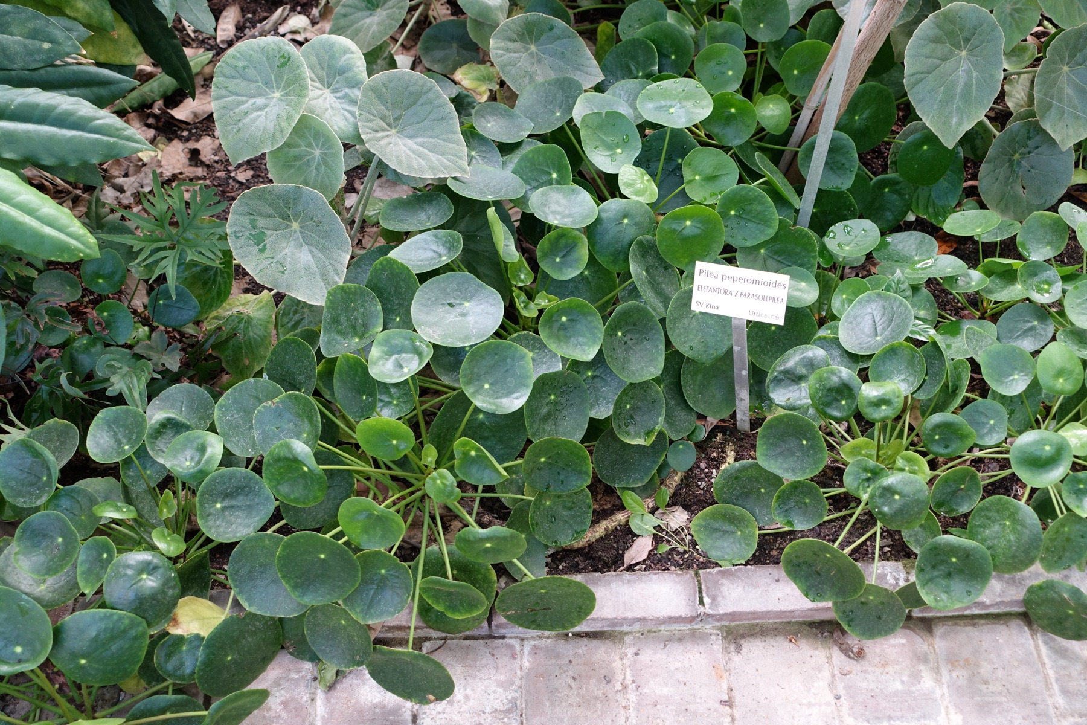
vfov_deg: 36.9
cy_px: 362
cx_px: 544
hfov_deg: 53.1
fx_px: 1087
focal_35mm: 36
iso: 250
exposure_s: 1/40
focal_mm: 13.34
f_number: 2.8
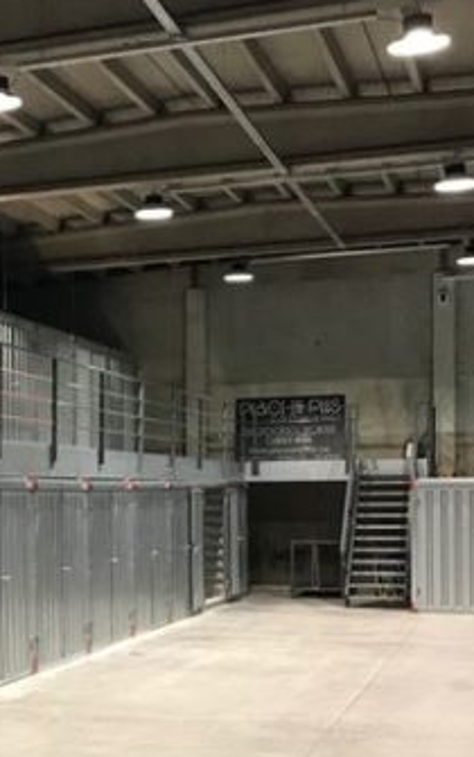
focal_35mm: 68
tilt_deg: -0.5
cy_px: 527
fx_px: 1402
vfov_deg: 29.9
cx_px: -160
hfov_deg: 17.8
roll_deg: -0.4
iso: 50
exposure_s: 1/17
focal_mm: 3.99
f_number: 1.8
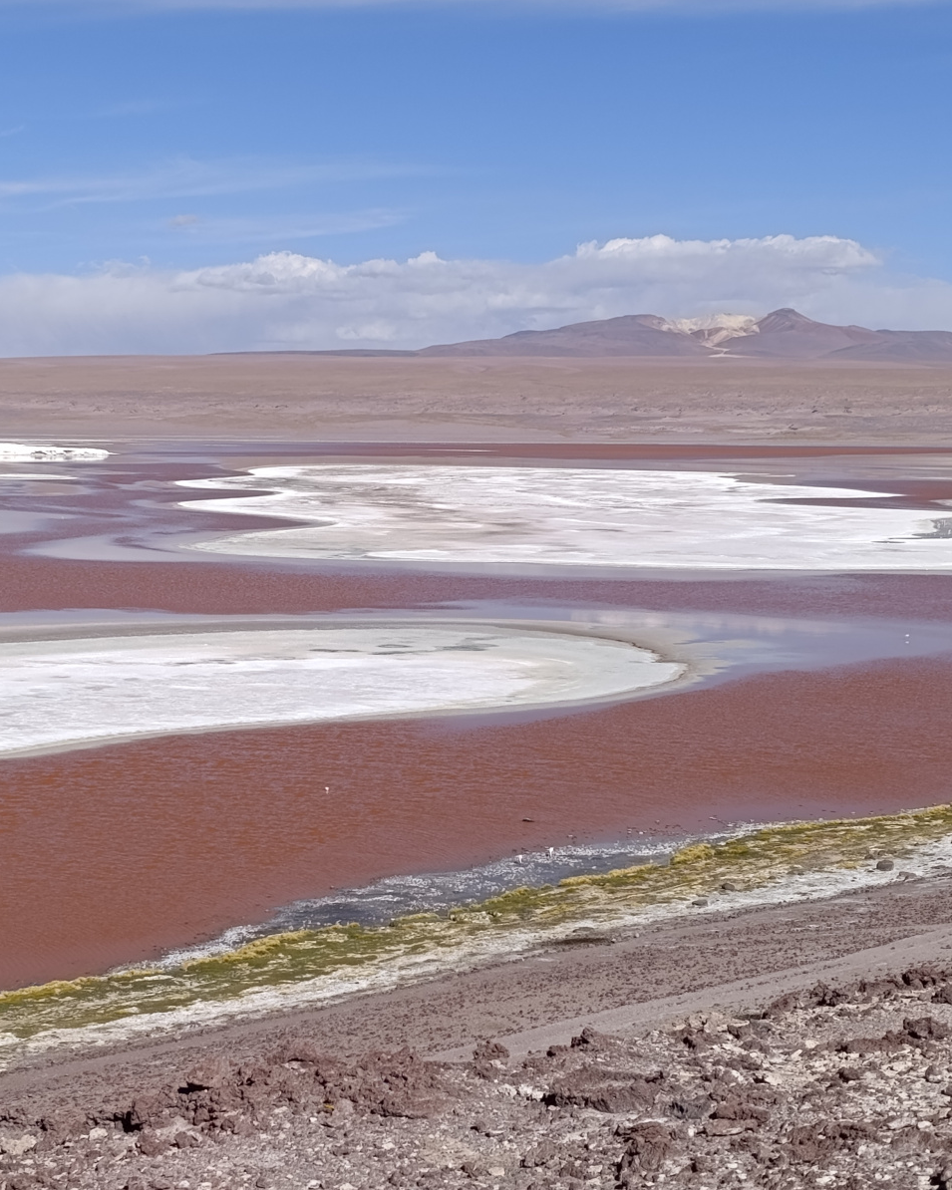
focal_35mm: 77
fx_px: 2712
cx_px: 319
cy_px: 596
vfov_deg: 24.8
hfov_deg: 19.8
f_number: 1.6
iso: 50
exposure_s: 1/1502
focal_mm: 6.14
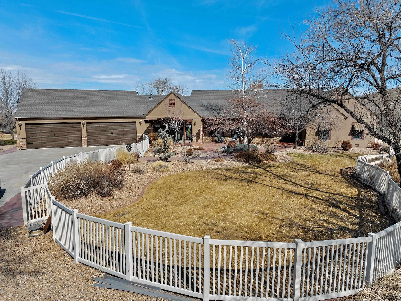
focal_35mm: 24
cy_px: 150
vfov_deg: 56.8
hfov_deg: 71.6
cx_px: 200
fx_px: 278
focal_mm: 12.29
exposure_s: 1/1250
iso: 100
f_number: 2.8
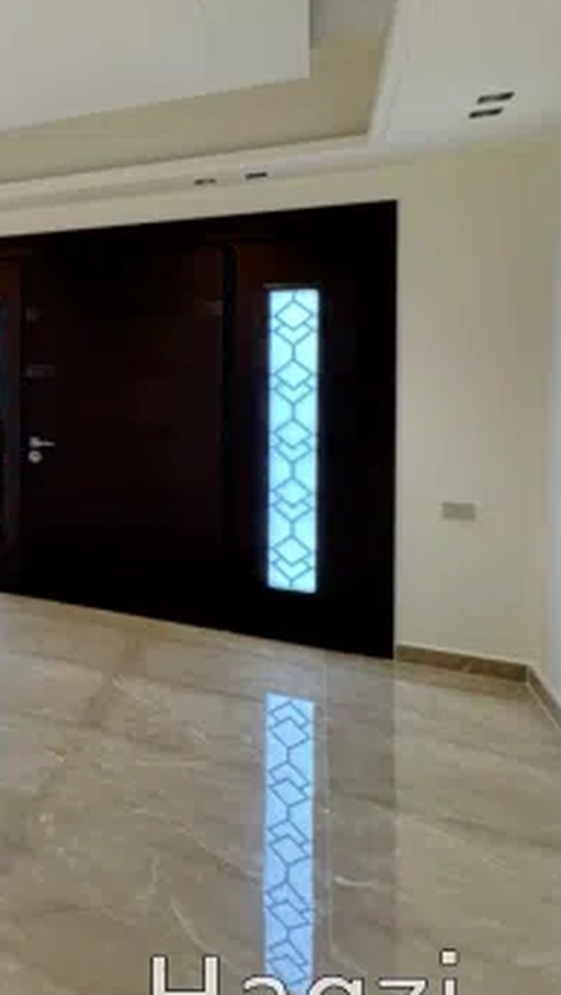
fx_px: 818
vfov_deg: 61.7
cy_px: 369
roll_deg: -0.9
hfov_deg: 25.1
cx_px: -344
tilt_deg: +0.5
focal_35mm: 31
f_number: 2.2
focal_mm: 2.22
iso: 250
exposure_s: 1/100
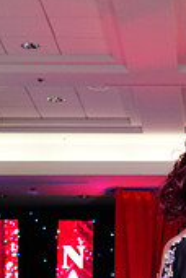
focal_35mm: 146
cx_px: 259
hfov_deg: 9.2
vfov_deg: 13.3
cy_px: 410
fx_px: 1131
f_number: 4.5
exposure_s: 1/250
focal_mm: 43
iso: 2500
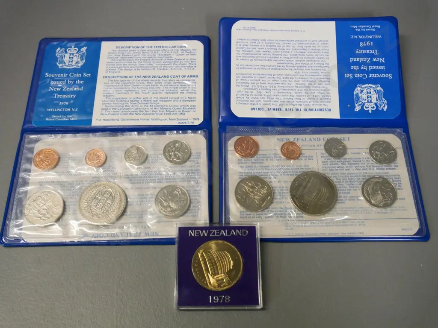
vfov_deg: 39.7
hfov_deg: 51.4
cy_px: 164
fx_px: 456
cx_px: 219
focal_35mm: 36
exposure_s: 1/125
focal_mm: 18
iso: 3200
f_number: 5
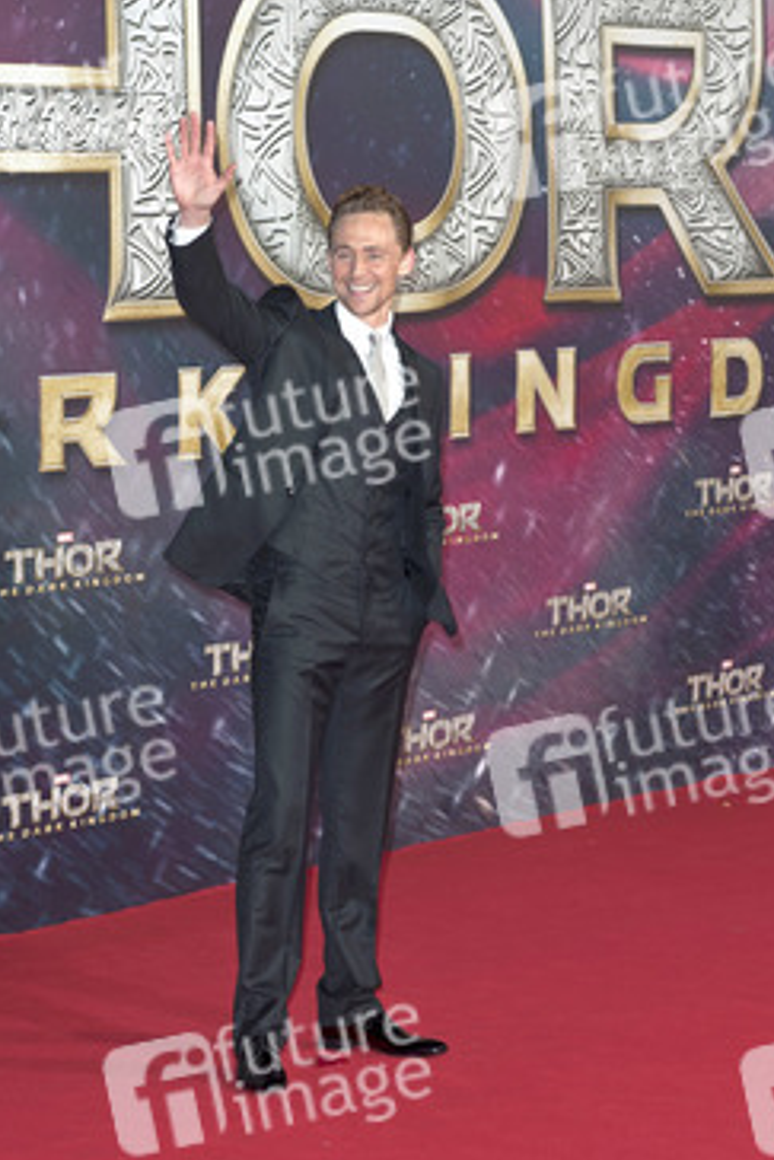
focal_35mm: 123
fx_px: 3963
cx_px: 362
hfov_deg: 11.2
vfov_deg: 16.6
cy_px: 602
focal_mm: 112
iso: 800
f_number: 7.1
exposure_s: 1/200
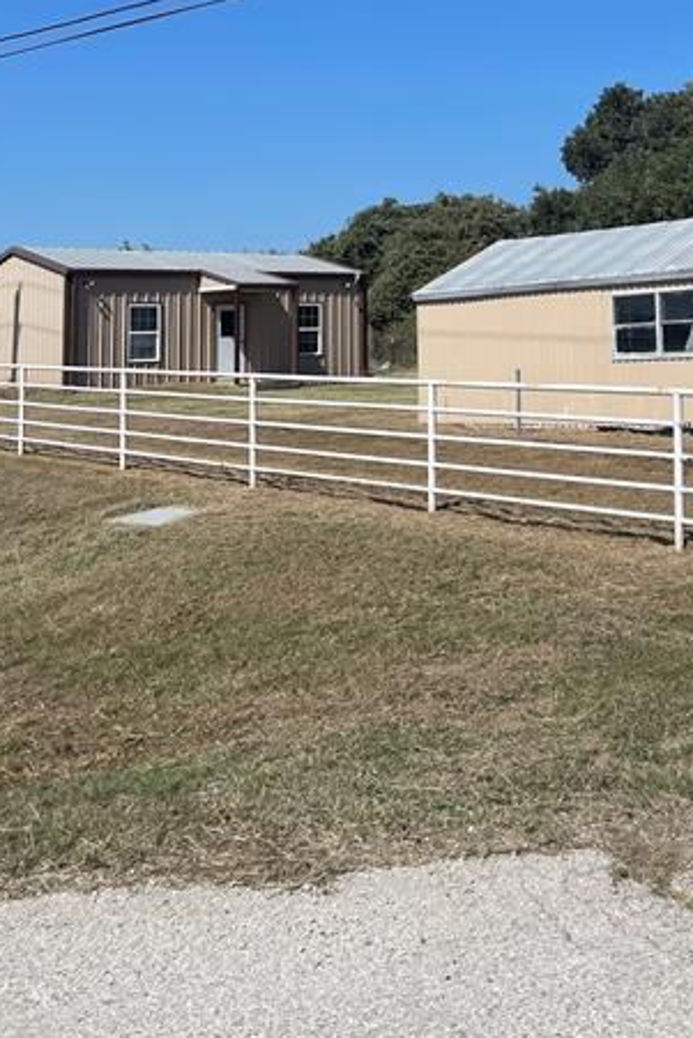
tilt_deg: +8.5
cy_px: 180
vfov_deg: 40.6
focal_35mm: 46
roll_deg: +0.9
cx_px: 649
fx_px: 1327
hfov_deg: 28.0
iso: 32
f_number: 1.6
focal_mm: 4.2
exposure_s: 1/5814
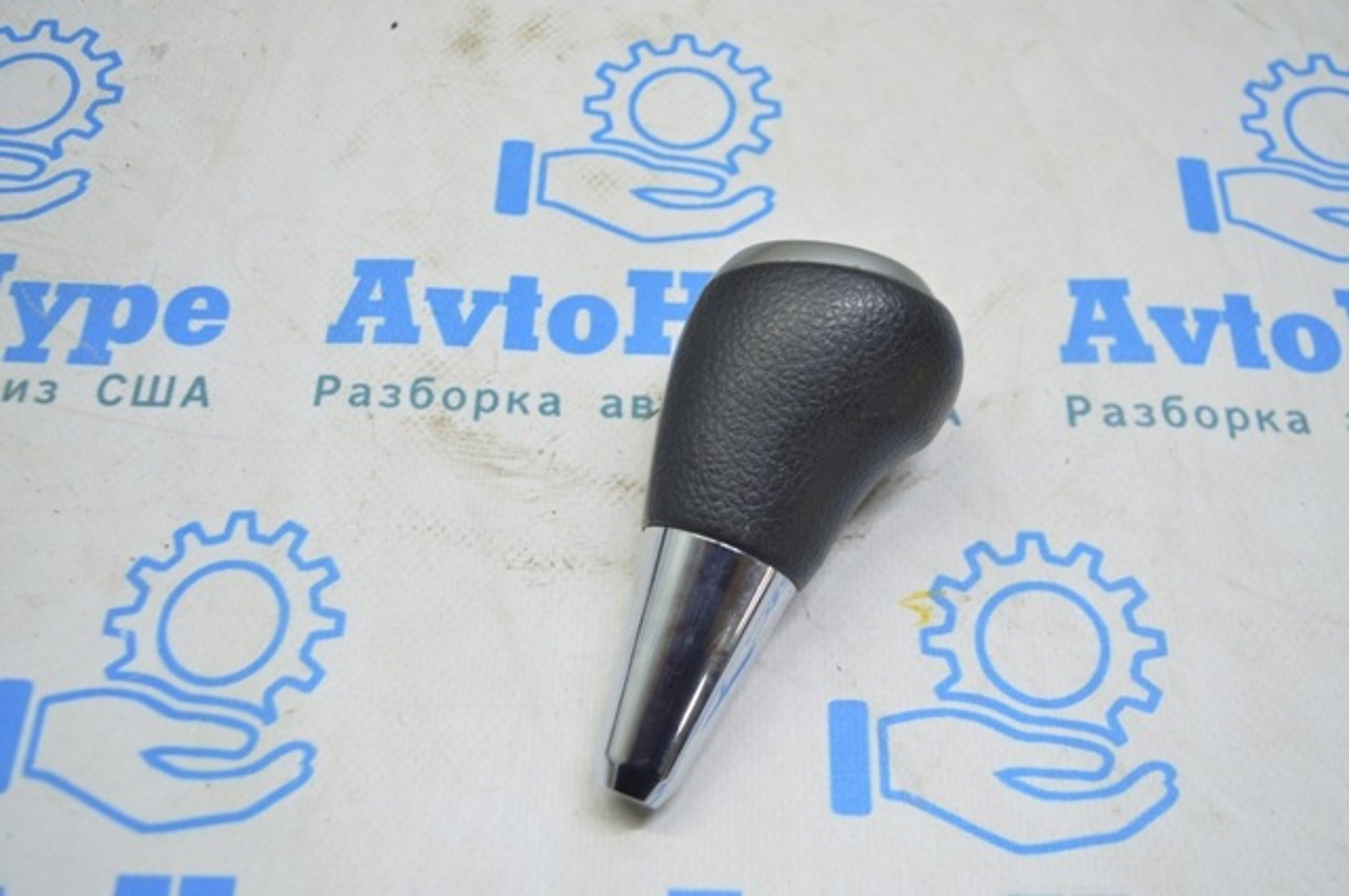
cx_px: 674
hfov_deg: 53.2
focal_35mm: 36
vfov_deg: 36.8
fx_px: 1347
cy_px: 448
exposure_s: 1/40
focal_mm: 24
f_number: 4
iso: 400
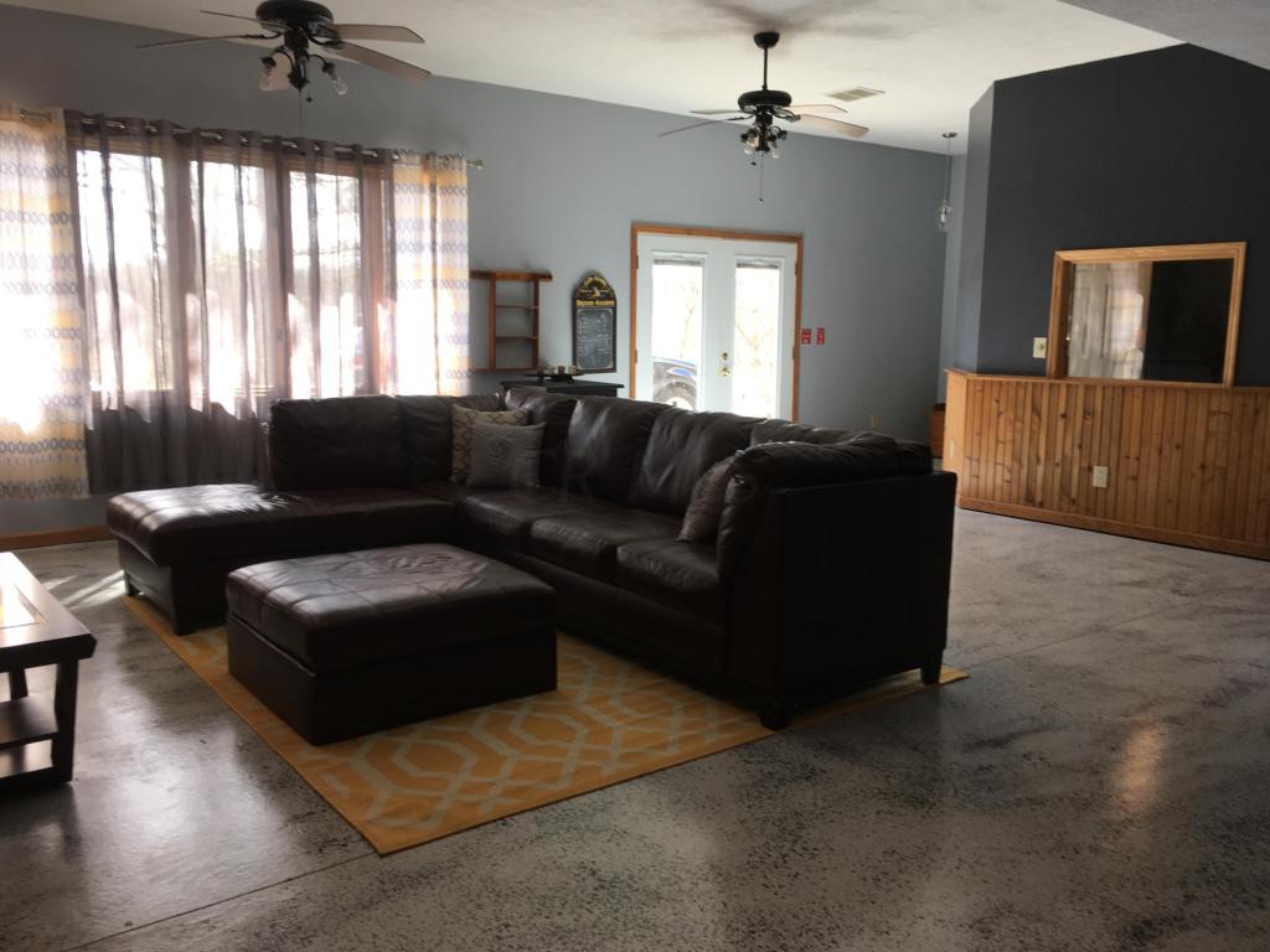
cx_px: 635
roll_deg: -0.2
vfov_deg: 48.2
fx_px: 1064
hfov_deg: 61.7
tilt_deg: -8.4
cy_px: 476
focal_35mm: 29
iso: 25
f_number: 2.2
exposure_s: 1/60
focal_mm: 4.15
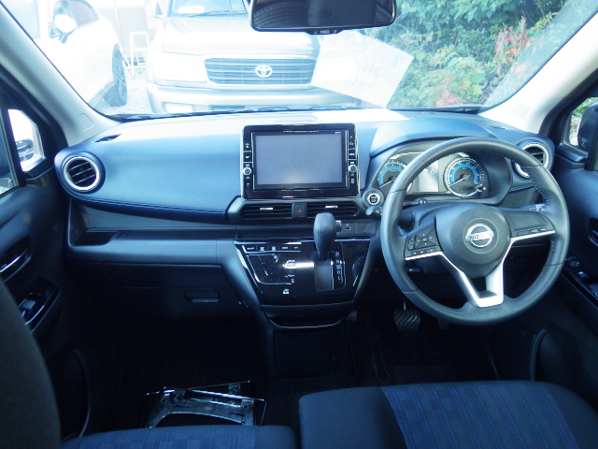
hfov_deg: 69.4
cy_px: 224
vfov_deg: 54.9
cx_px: 299
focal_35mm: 25
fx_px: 432
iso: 320
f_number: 2
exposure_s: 1/45
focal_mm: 4.5
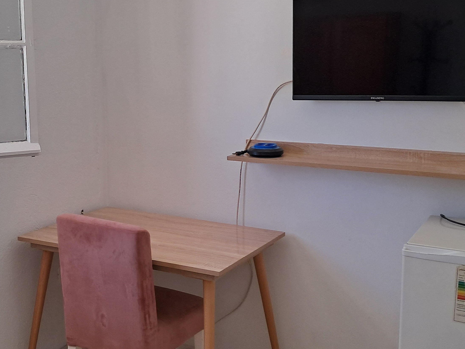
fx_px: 672
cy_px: 152
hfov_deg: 38.1
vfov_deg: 29.1
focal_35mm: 50
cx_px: 192
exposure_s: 1/120
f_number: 1.8
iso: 50
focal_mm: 4
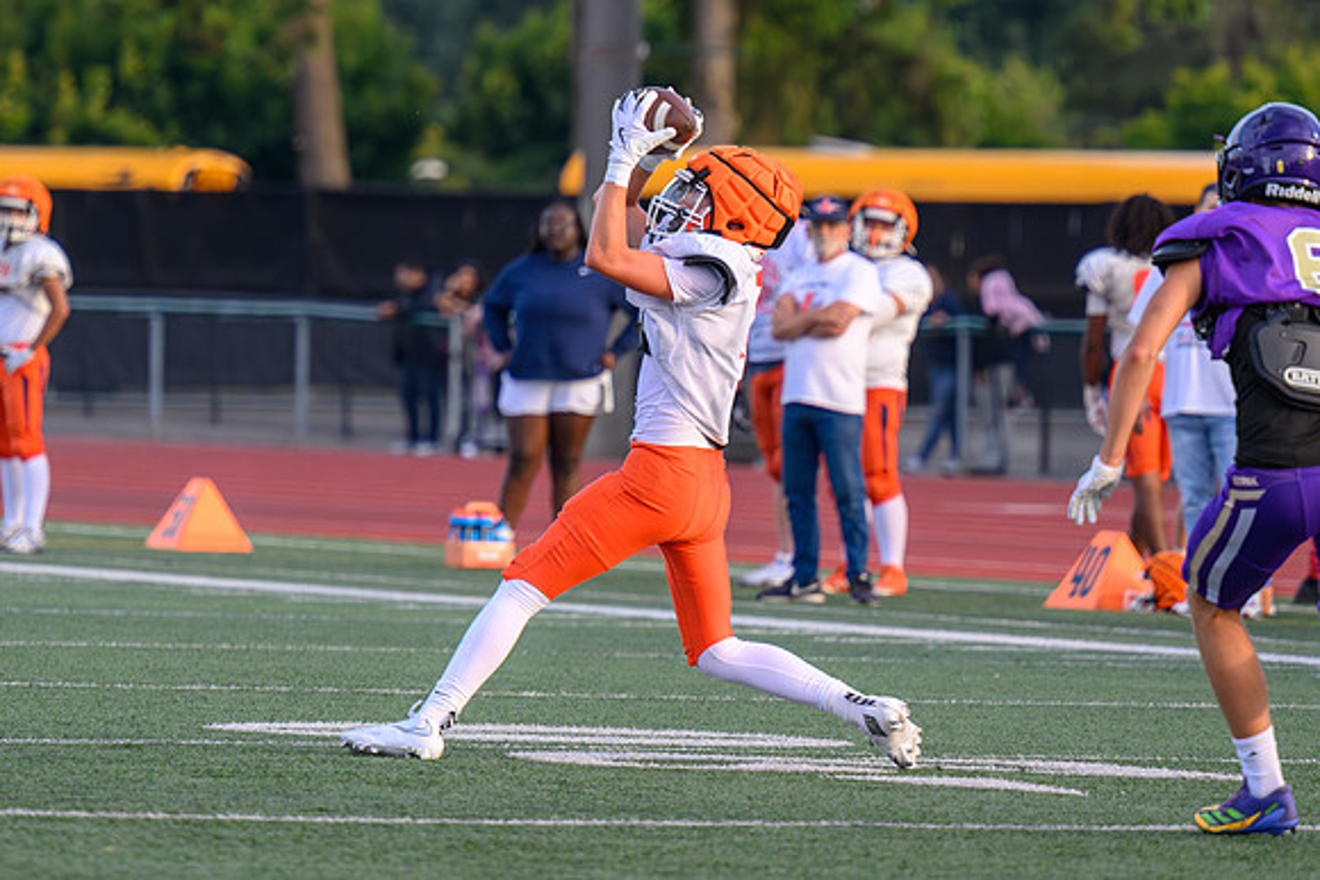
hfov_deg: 5.9
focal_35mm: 347
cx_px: 689
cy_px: 212
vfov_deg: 4.0
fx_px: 12717
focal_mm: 220
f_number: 4
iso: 1250
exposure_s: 1/2000
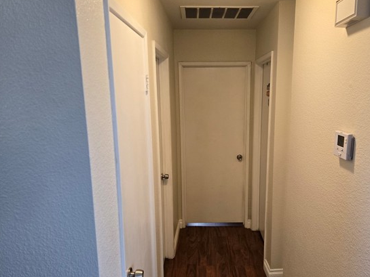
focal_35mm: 27
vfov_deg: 51.4
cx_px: 209
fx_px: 289
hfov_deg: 65.1
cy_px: 142
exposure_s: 1/120
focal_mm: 5.4
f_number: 1.8
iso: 160
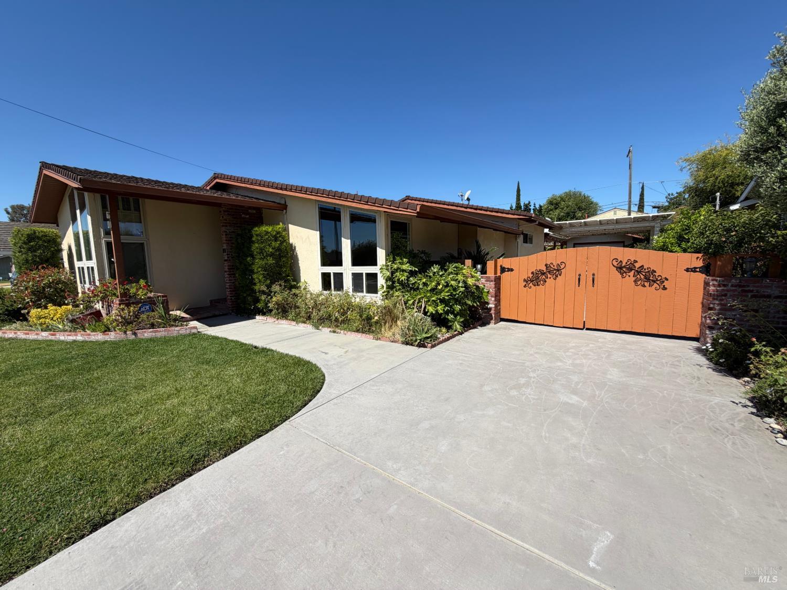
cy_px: 295
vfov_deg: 85.7
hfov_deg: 102.1
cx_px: 394
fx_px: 318
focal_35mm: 14
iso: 20
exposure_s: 1/928
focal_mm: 2.22
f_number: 2.2
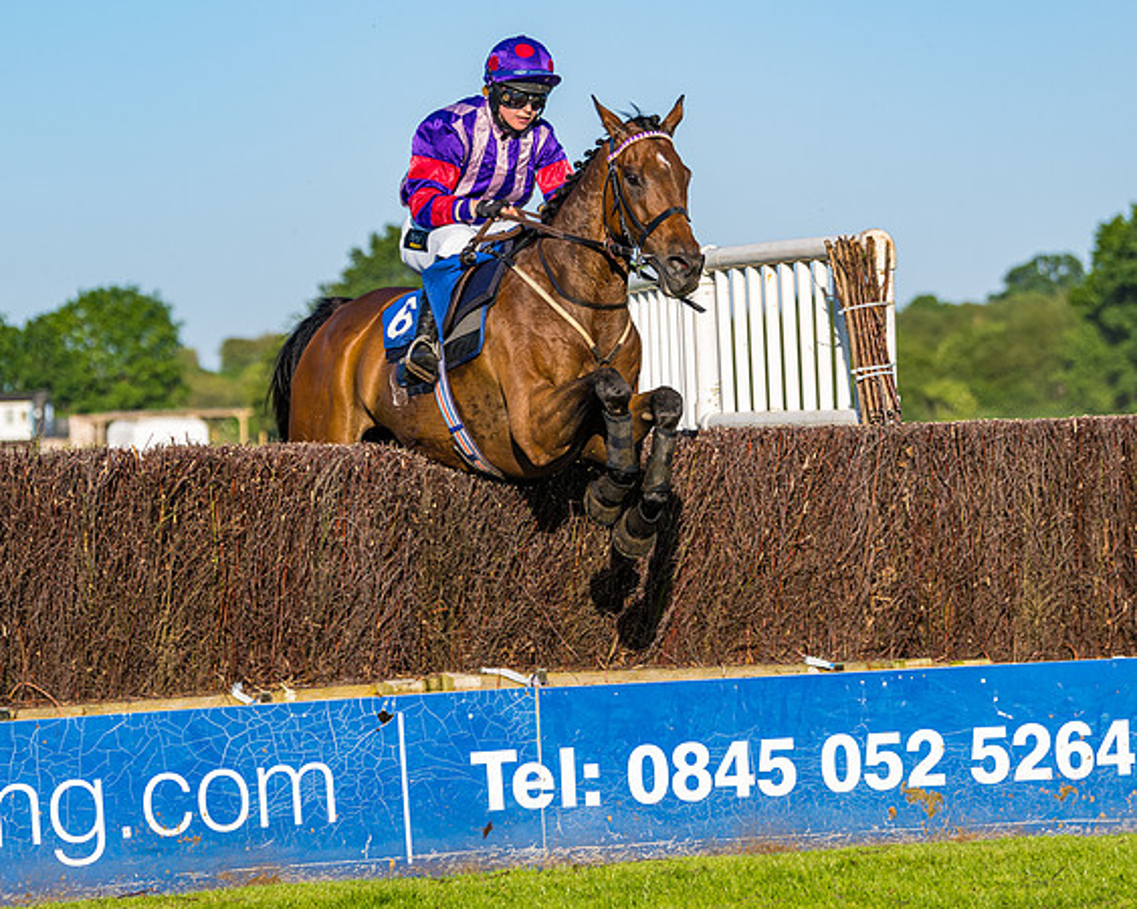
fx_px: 6186
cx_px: 510
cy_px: 453
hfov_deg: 10.5
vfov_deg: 8.4
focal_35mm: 184
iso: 200
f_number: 4
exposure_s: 1/1250
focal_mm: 120
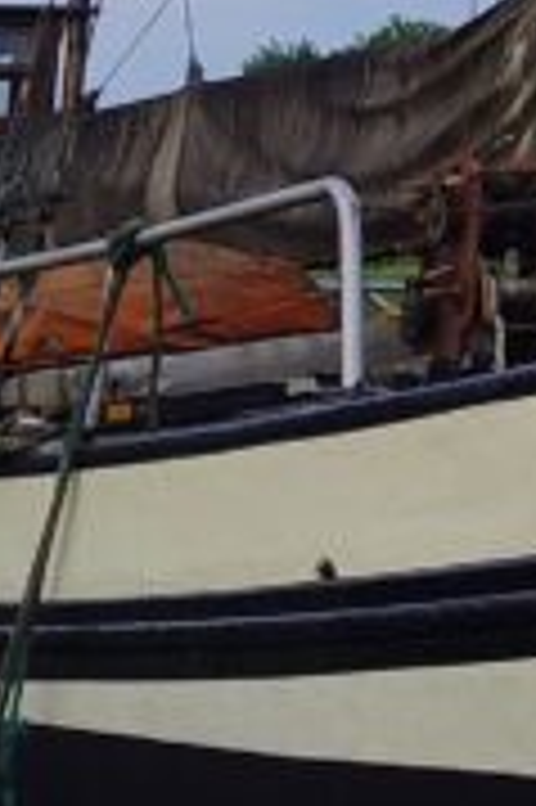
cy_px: -801
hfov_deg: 8.8
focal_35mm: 143
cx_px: 1223
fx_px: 3200
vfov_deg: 12.6
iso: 100
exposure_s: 1/268
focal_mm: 5.56
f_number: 1.8
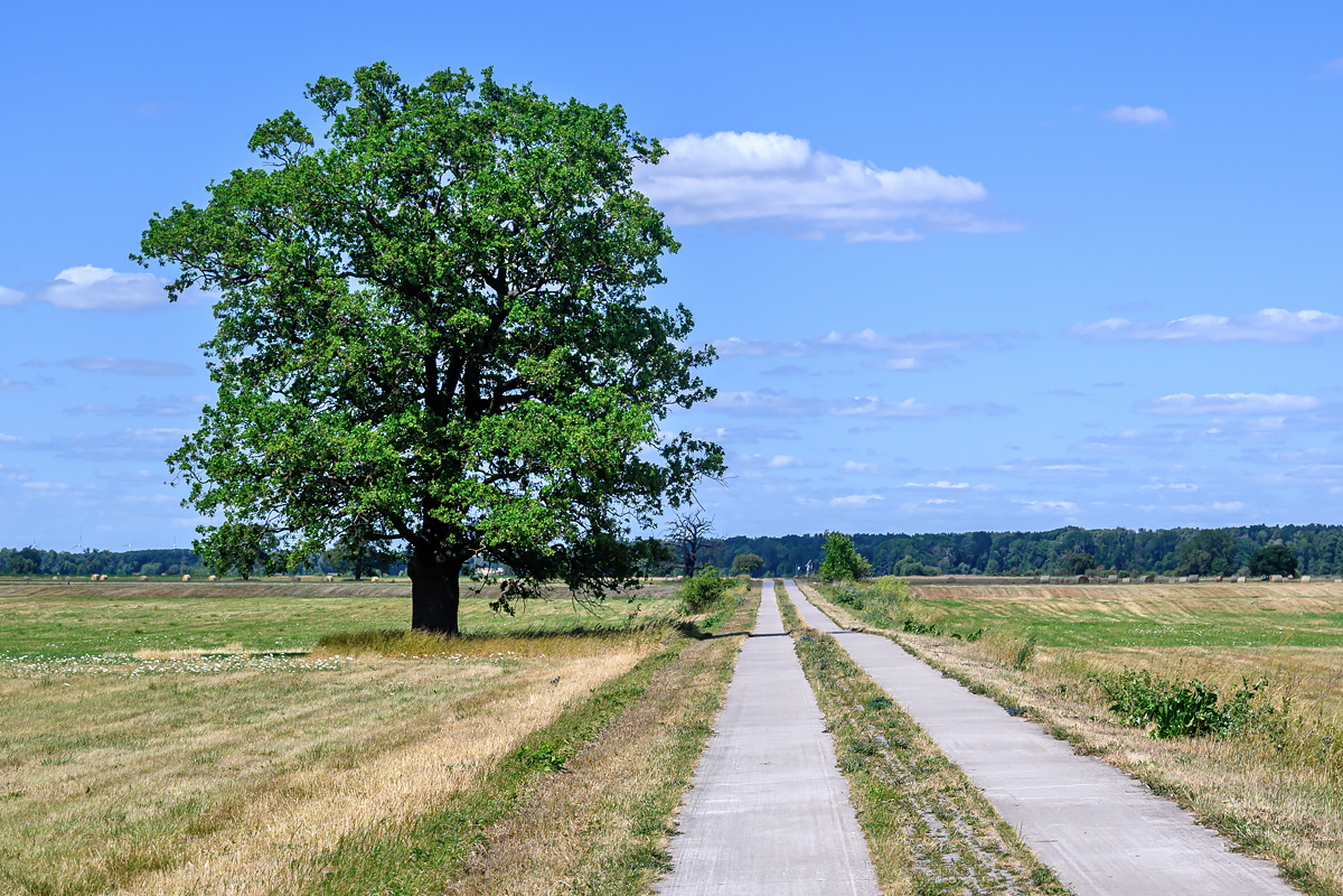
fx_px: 2798
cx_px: 672
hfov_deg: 27.0
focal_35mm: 75
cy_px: 448
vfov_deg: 18.2
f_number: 8
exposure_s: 1/1000
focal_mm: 50
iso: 200
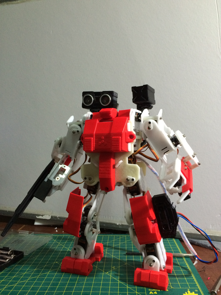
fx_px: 255
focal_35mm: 30
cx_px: 110
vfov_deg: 60.0
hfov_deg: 46.8
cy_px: 148
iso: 320
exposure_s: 1/33
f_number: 2.2
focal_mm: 4.12
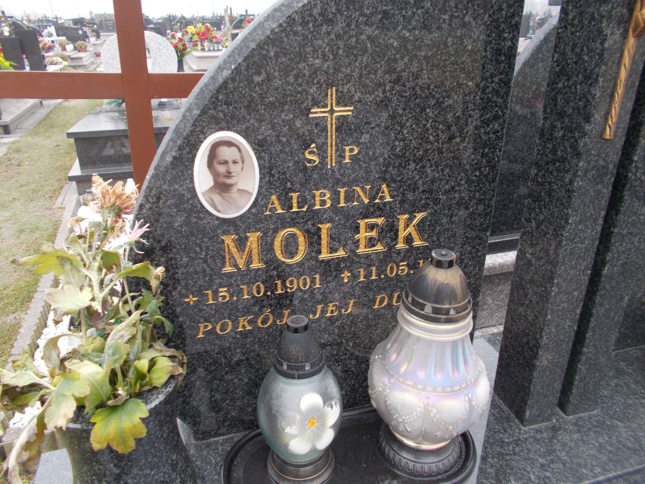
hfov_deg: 67.3
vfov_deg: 53.1
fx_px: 484
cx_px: 322
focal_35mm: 26
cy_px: 242
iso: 80
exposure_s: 1/50
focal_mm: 4.6
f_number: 3.2
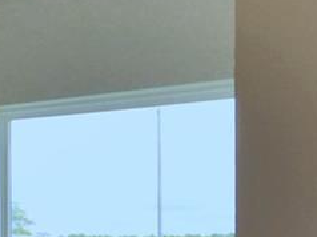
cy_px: 246
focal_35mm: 97
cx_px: -166
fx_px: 887
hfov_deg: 18.0
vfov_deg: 14.9
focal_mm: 10
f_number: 4.5
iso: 200
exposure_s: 1/200
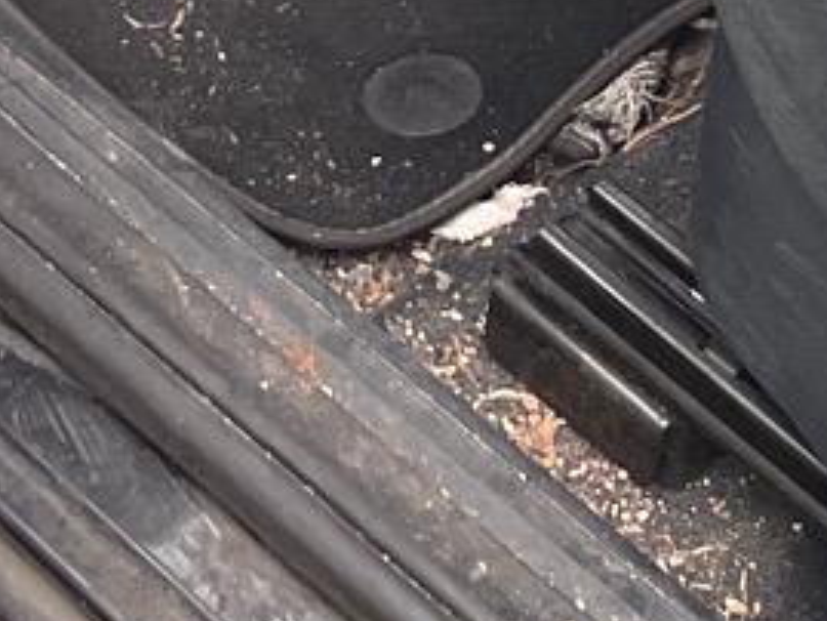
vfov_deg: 7.8
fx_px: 4159
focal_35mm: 174
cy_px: -950
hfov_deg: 11.3
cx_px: 246
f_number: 1.6
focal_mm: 4.2
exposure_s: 1/114
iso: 125
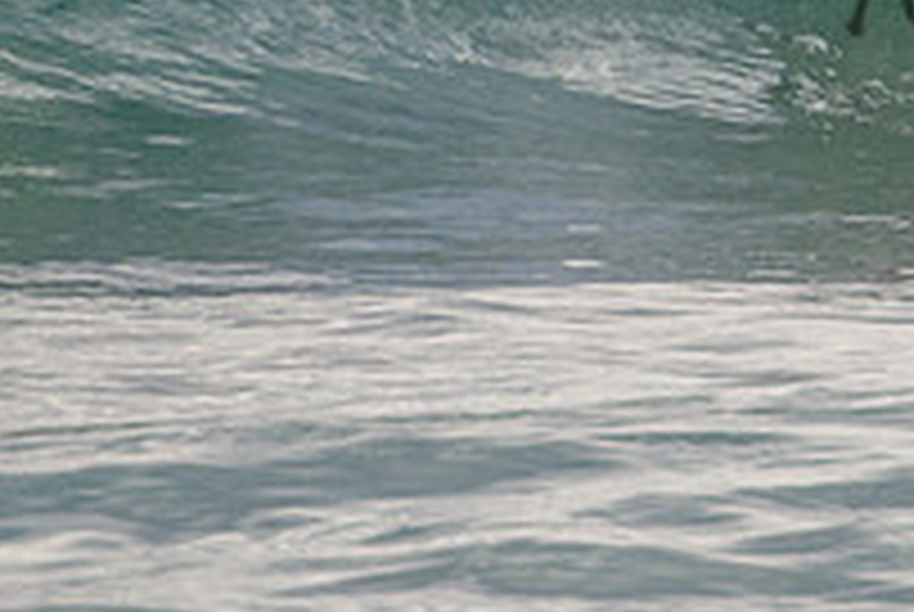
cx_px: 1473
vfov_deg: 0.9
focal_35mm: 1569
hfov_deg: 1.3
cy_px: -72
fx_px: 39893
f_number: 5.6
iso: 250
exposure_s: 1/2000
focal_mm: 400
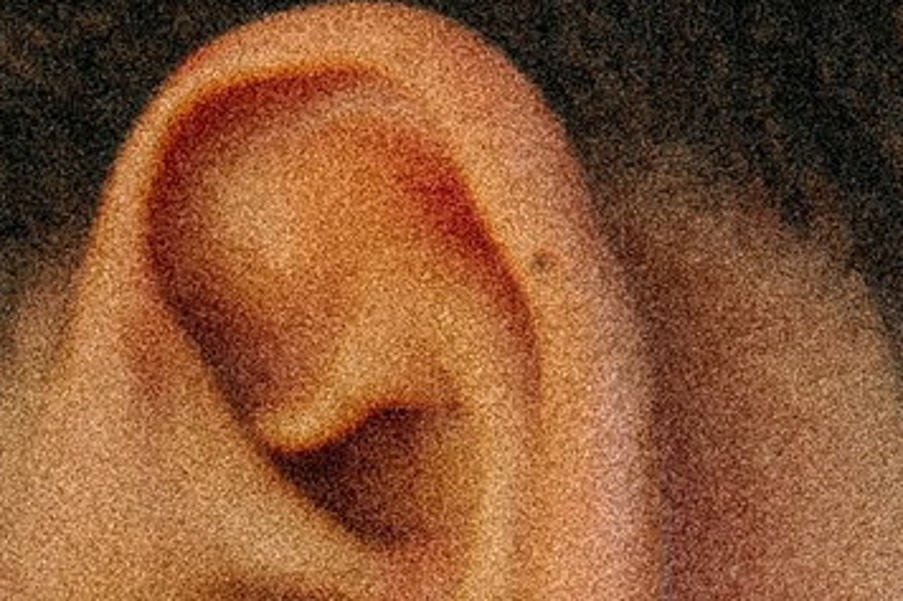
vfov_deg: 4.1
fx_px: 8123
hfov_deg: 6.1
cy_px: 2040
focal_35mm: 324
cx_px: -1377
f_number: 2.8
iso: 100
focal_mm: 30
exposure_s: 1/320
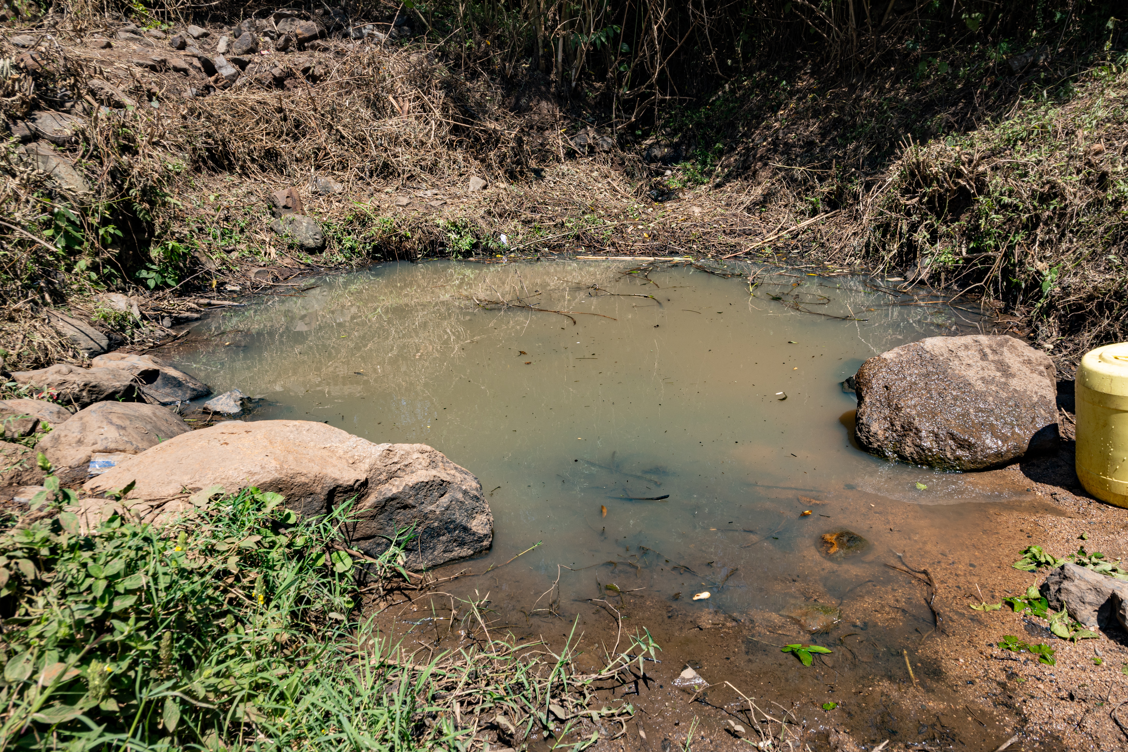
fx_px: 752
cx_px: 564
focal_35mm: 24
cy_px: 376
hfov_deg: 73.7
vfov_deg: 53.1
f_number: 9
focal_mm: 16
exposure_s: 1/125
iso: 100
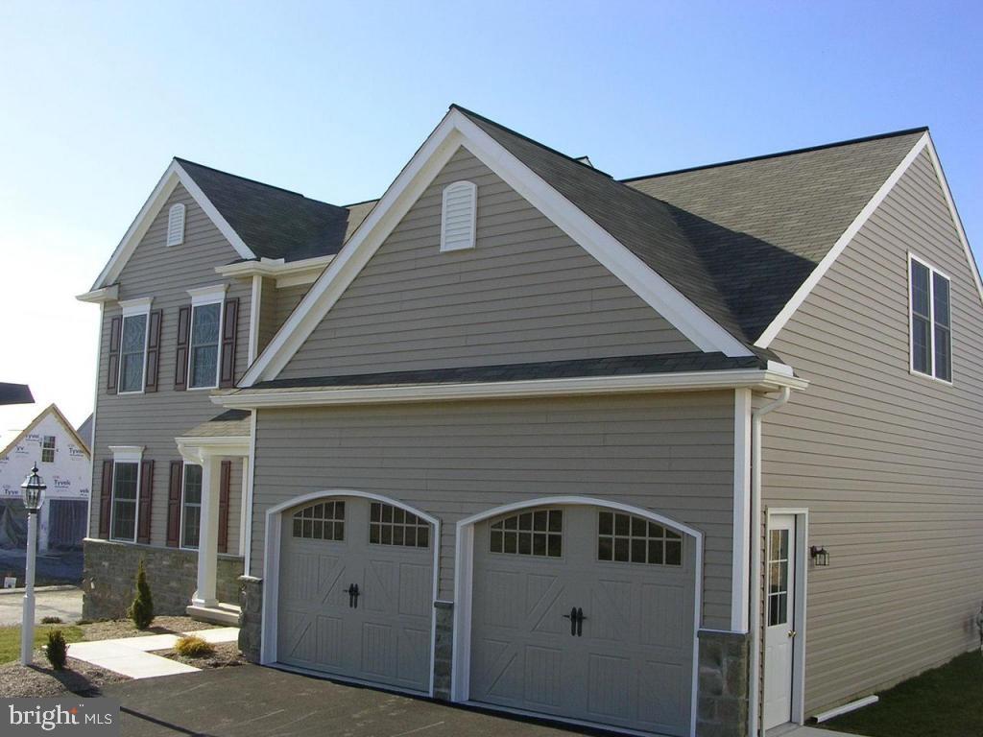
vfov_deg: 37.7
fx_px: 1079
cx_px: 492
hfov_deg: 49.0
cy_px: 368
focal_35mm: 38
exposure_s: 1/230
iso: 50
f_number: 5.6
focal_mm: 5.8
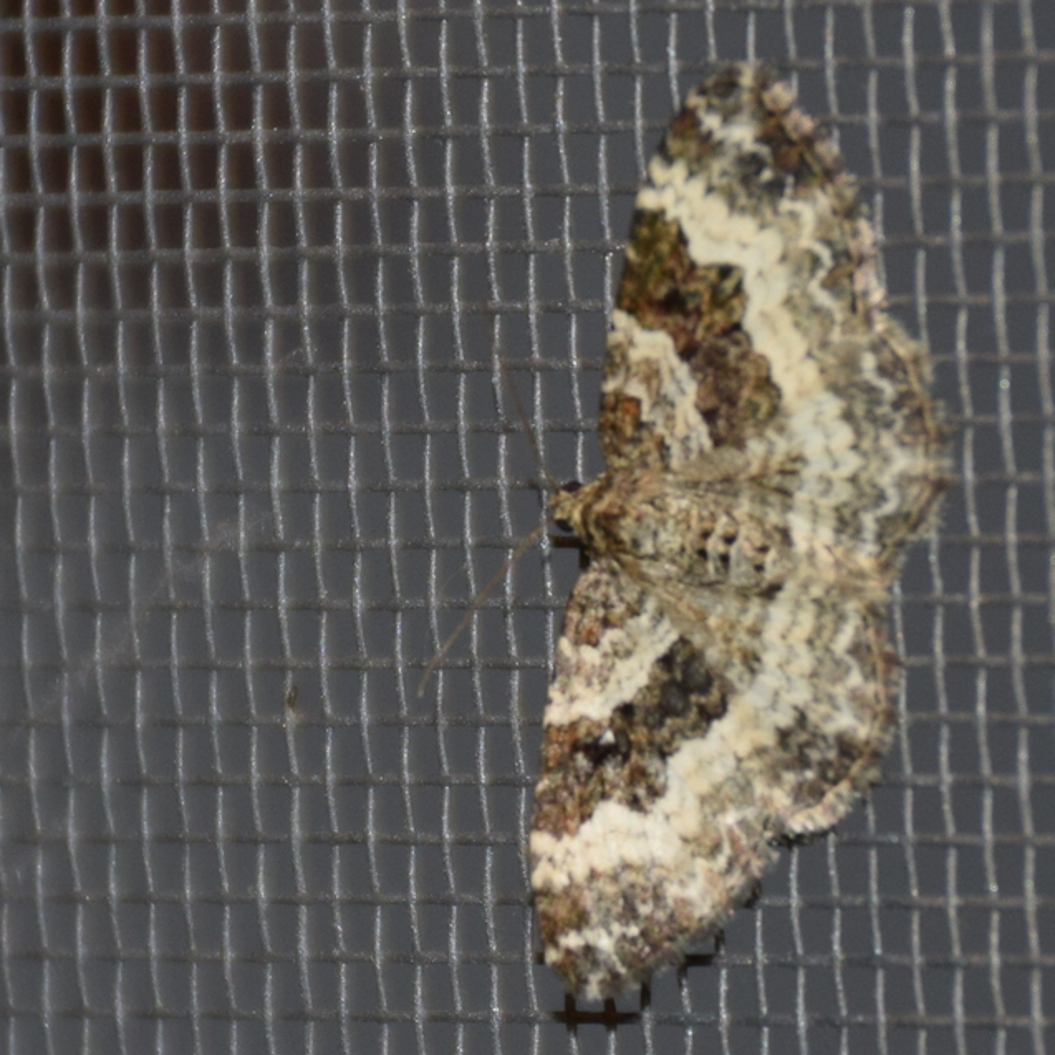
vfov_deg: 6.5
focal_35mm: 269
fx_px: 9275
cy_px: 527
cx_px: 754
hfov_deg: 6.5
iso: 320
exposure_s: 1/60
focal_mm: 140
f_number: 5.6
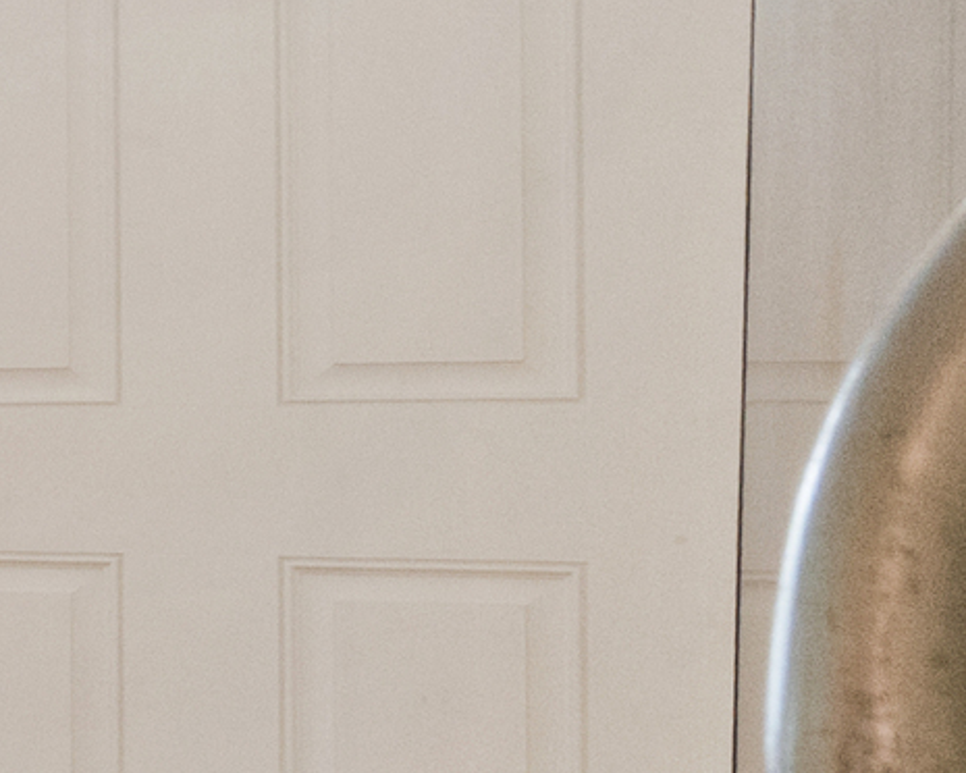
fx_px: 2659
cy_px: 590
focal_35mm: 93
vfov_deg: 16.4
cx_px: -2138
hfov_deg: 10.6
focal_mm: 15
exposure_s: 1/15
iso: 4500
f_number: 10
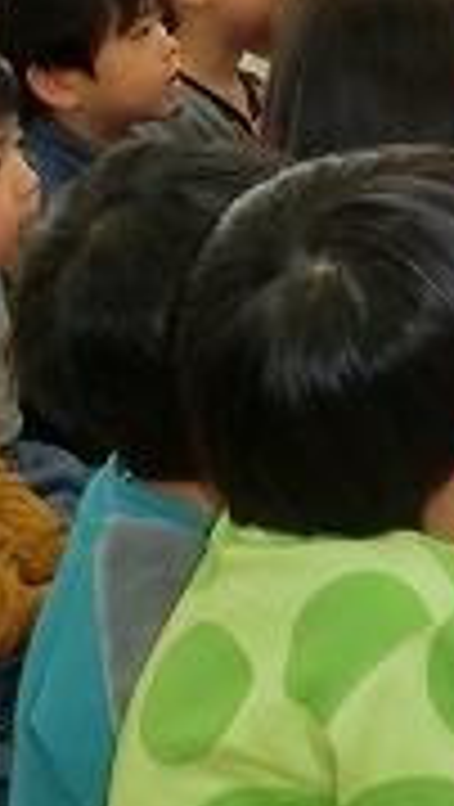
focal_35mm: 141
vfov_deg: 15.1
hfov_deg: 8.1
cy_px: 104
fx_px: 3011
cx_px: 1025
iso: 200
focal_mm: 5.2
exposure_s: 1/125
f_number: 3.7
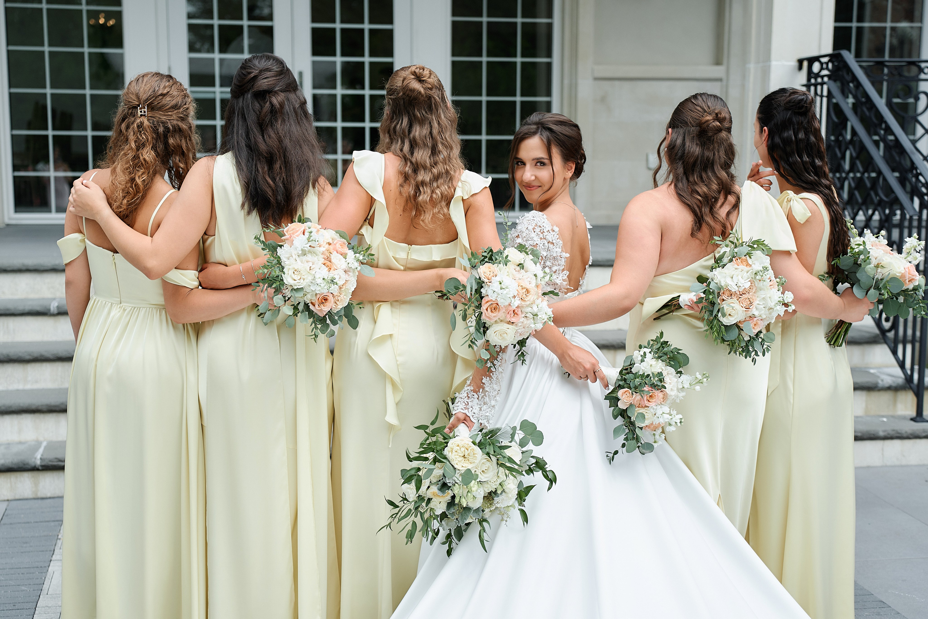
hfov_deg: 41.1
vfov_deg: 28.1
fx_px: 1237
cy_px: 310
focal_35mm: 48
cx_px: 464
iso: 400
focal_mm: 48
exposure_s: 1/3200
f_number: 2.8
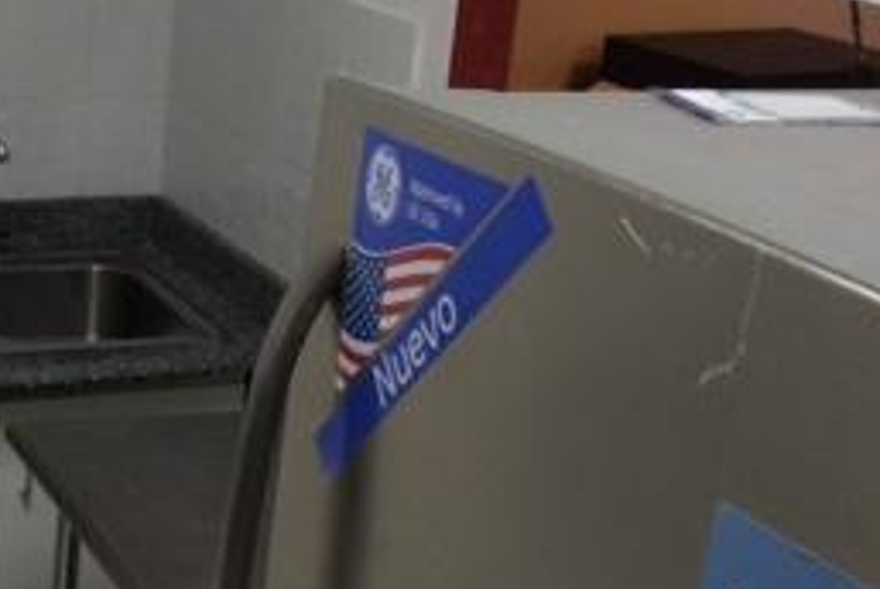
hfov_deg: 24.4
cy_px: 274
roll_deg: -0.5
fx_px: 1835
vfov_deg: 18.2
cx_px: -181
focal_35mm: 75
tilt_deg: -17.0
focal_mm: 4.15
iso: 64
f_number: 2.2
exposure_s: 1/30
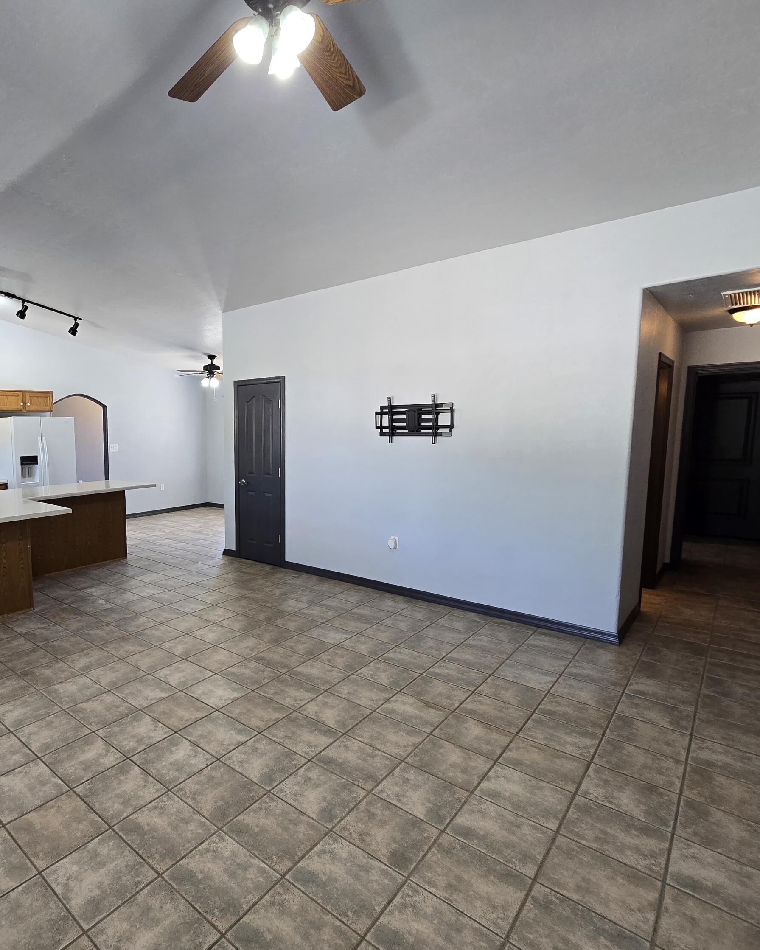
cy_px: 476
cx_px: 196
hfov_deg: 72.0
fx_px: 478
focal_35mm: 17
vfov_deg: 89.6
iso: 160
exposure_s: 1/60
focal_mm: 2.2
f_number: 2.2
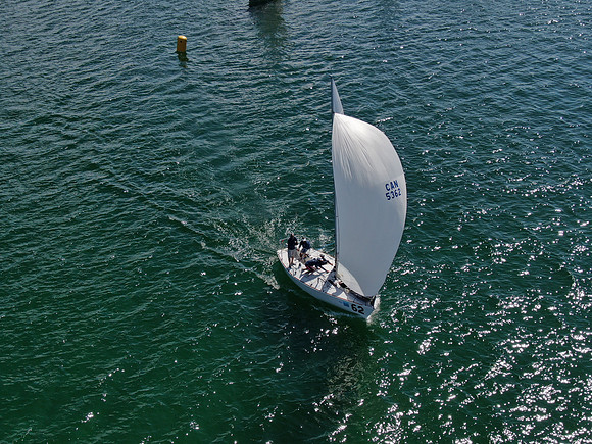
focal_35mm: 48
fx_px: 821
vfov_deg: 30.3
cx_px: 296
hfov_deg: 39.7
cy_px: 222
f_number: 3.8
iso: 100
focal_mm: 8.6
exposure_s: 1/1600
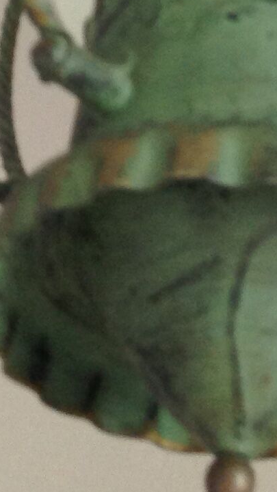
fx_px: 1789
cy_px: -301
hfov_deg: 8.8
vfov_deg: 14.4
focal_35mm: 137
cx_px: 287
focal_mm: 4.28
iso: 100
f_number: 2.4
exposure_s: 1/15
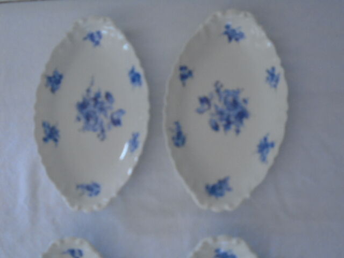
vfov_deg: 29.7
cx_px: 172
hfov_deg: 38.9
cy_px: 129
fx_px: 487
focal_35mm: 49
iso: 640
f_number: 4.5
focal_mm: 8.7
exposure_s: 1/125
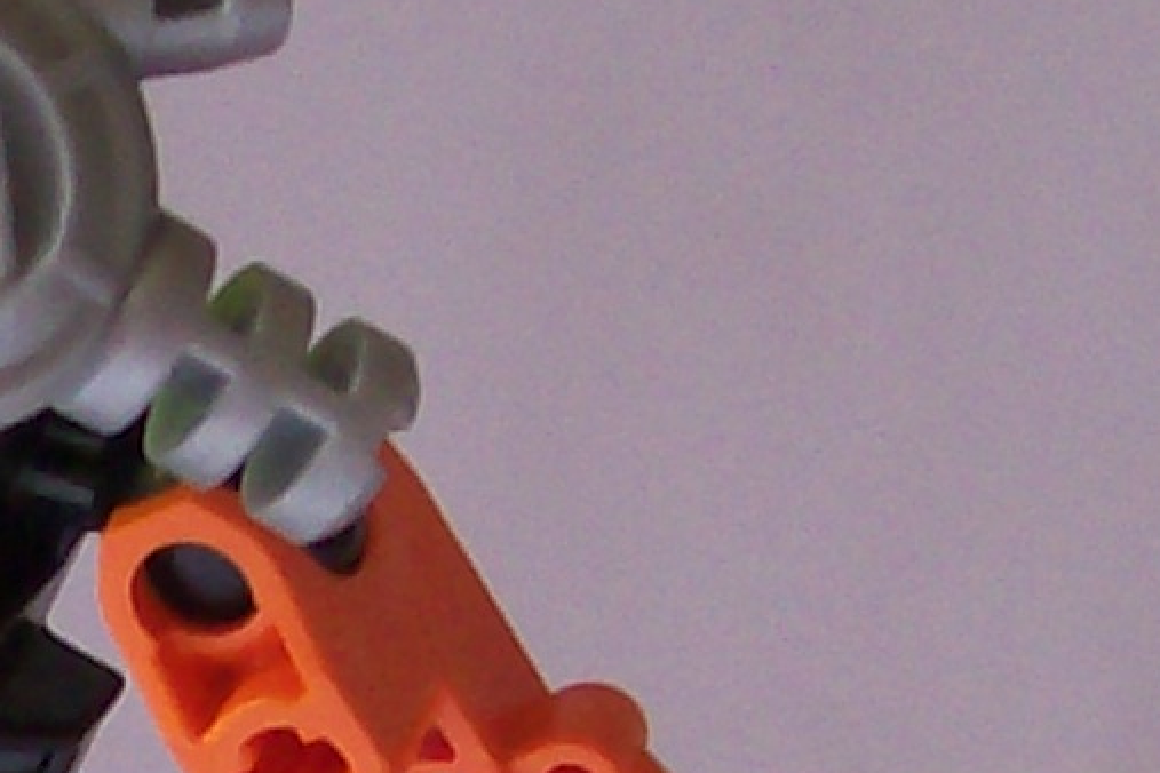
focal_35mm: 227
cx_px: -567
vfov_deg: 6.0
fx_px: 7314
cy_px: 1237
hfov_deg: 8.9
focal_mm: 6
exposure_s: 1/52
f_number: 2.7
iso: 80
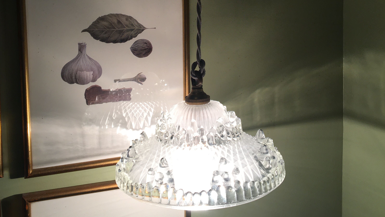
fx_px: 439
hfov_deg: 47.4
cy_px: 47
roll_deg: +0.2
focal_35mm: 43
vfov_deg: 27.2
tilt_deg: -3.8
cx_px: 190
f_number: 2.2
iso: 25
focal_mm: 4.15
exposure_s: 1/50
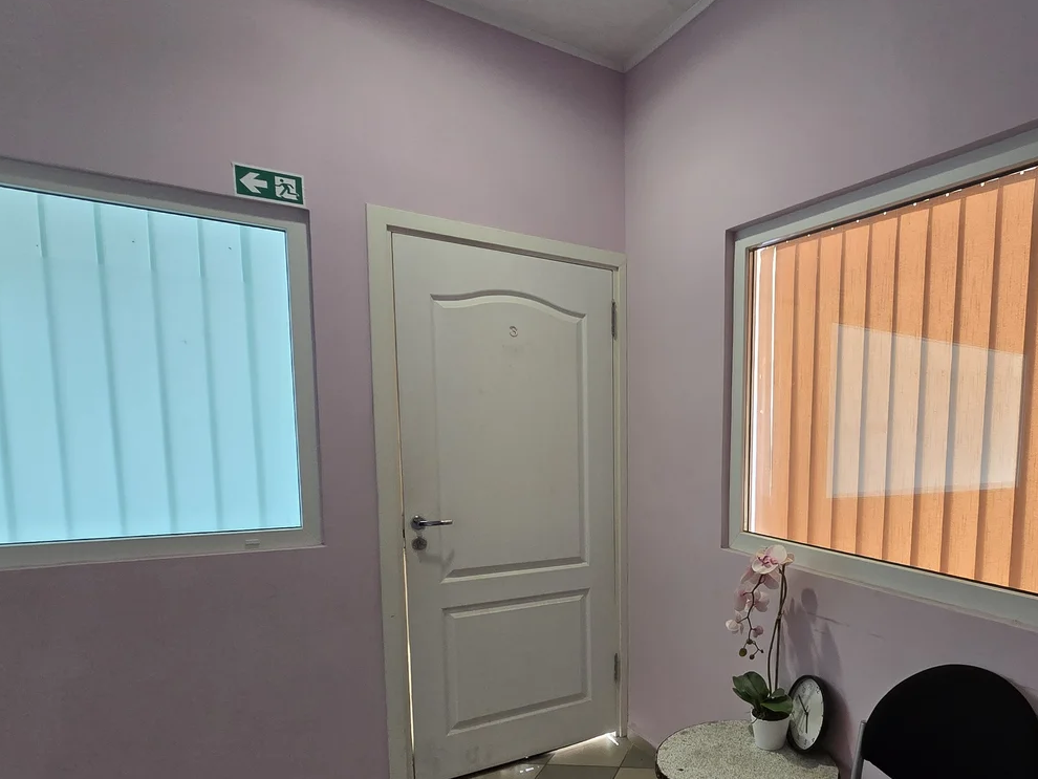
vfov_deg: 62.2
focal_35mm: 21
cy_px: 506
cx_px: 786
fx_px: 630
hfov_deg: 73.1
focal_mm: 2.2
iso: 200
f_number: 2.2
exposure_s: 1/50
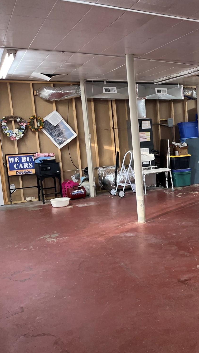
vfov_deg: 51.6
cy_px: 179
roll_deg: +2.0
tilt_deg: -8.1
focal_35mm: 39
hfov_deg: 27.3
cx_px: 231
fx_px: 366
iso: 80
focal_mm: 5.1
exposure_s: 1/60
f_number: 1.6
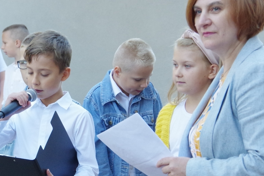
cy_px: 152
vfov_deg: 6.9
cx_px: 47
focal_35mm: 197
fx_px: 1444
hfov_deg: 10.4
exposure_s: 1/250
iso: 1600
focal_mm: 60
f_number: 7.1
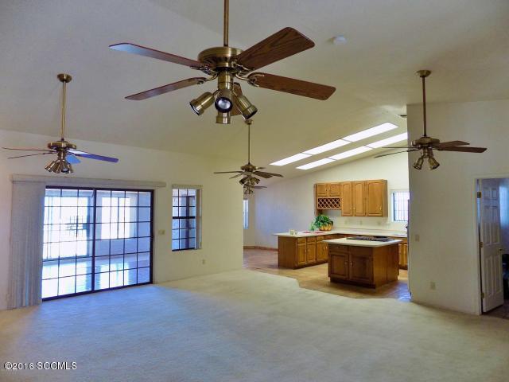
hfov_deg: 73.9
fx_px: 338
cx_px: 254
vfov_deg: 58.9
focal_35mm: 23
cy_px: 191
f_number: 3.1
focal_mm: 4
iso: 140
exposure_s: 1/30
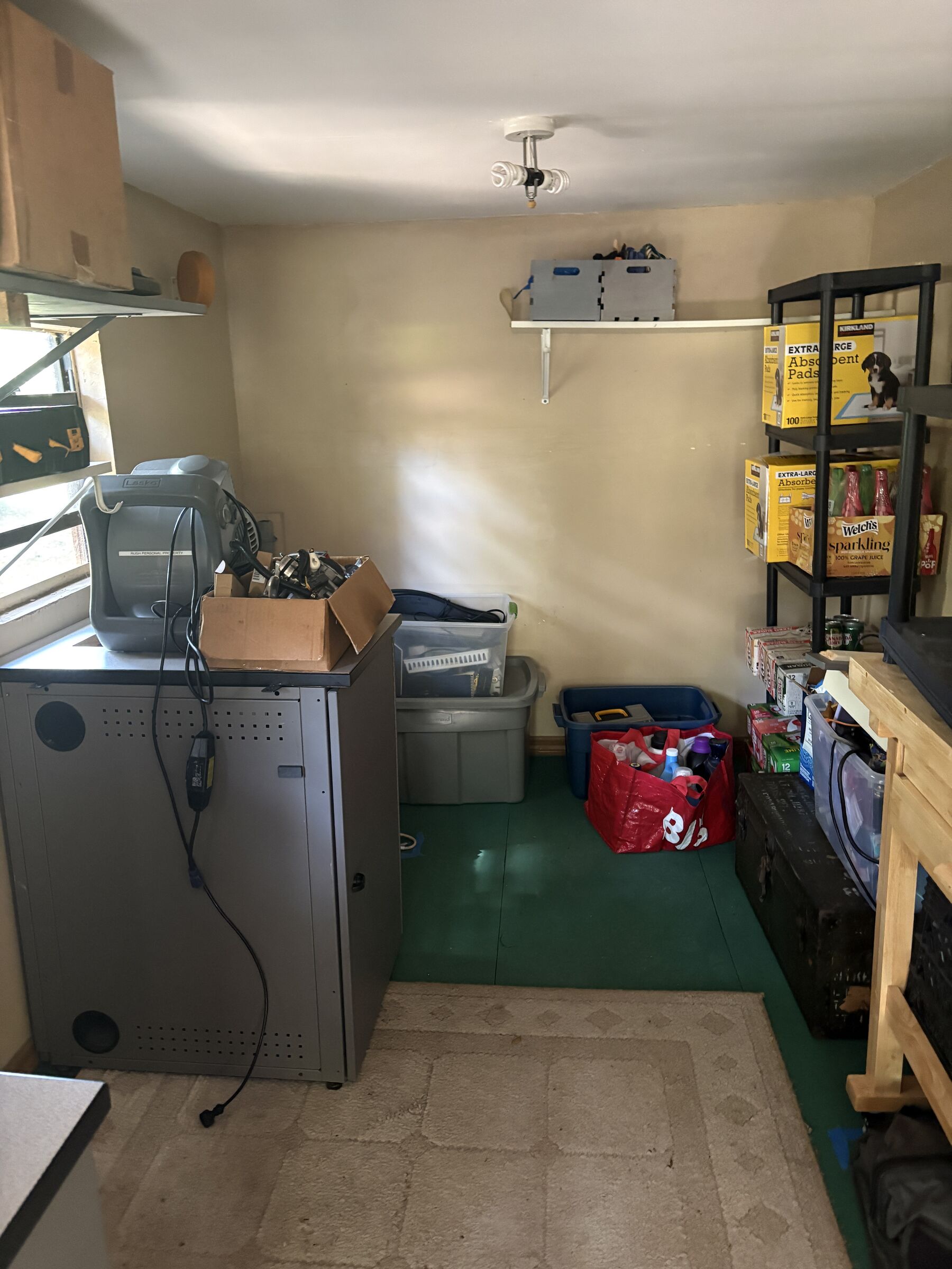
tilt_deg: -15.2
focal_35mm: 26
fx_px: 953
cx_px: 476
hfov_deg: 53.1
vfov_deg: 67.3
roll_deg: +2.7
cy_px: 634
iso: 640
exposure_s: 1/30
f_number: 1.6
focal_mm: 5.96
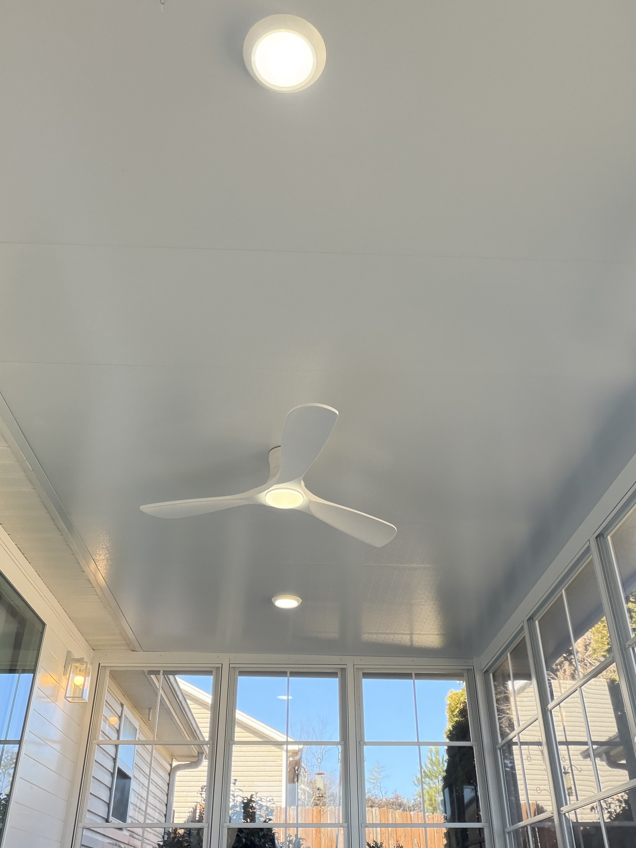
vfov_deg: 60.0
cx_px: 318
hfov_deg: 46.8
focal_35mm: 30
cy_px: 424
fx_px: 735
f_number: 1.9
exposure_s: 1/202
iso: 80
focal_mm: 2.71
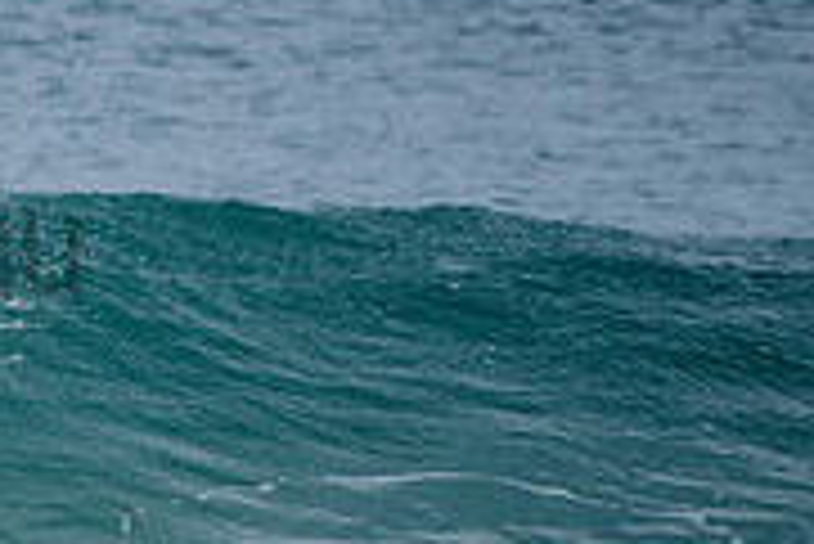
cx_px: -396
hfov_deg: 1.3
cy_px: 191
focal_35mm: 1602
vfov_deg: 0.9
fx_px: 36251
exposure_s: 1/2000
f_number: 5.6
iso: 160
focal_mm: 500
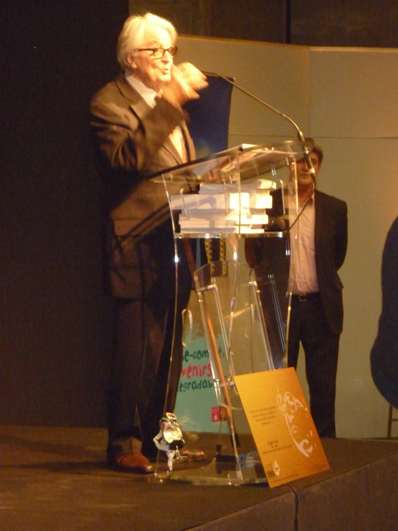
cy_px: 266
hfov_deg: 12.0
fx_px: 1901
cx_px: 199
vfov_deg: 15.9
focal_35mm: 124
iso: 1000
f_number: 5.6
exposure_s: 1/8
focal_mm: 20.6
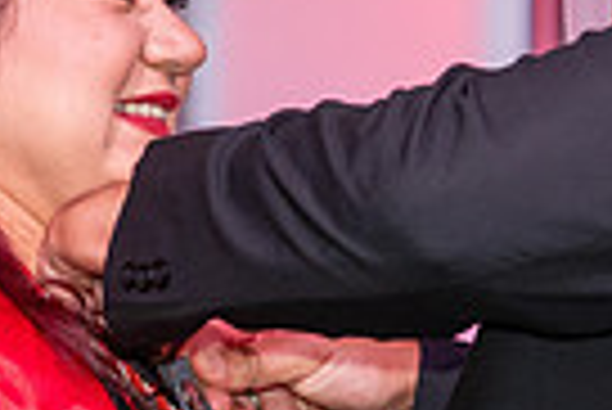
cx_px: 248
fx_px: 6841
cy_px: 347
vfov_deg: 3.4
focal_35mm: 402
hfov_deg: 5.1
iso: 800
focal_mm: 70
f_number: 5.6
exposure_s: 1/160
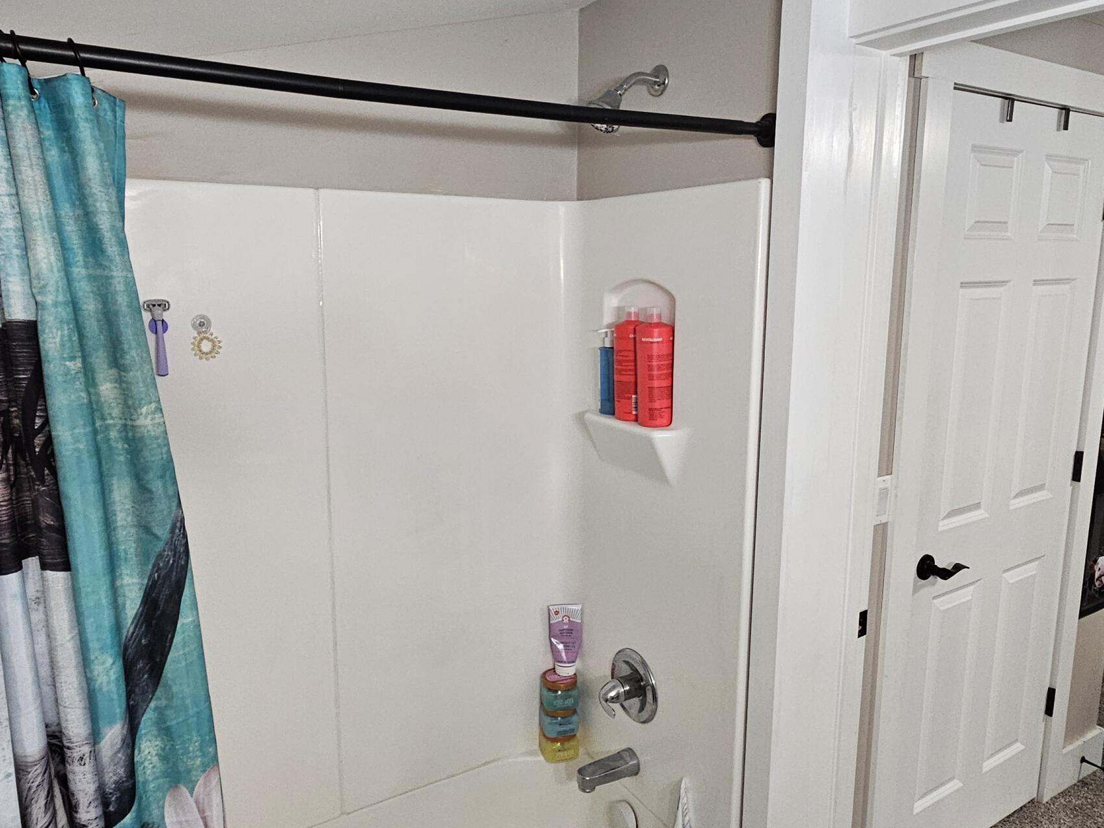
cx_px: 554
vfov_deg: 58.9
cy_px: 401
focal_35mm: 23
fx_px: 734
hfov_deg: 73.9
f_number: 2.2
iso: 400
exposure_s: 1/60
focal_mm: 2.2
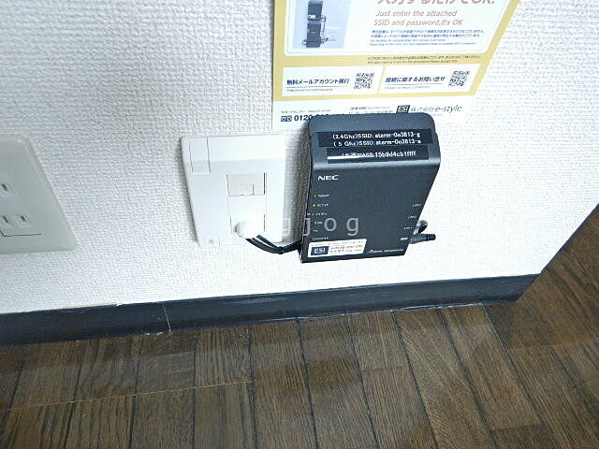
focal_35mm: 24
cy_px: 224
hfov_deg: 71.6
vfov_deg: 56.8
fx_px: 415
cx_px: 300
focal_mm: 4.3
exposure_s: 1/30
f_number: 2.8
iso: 160
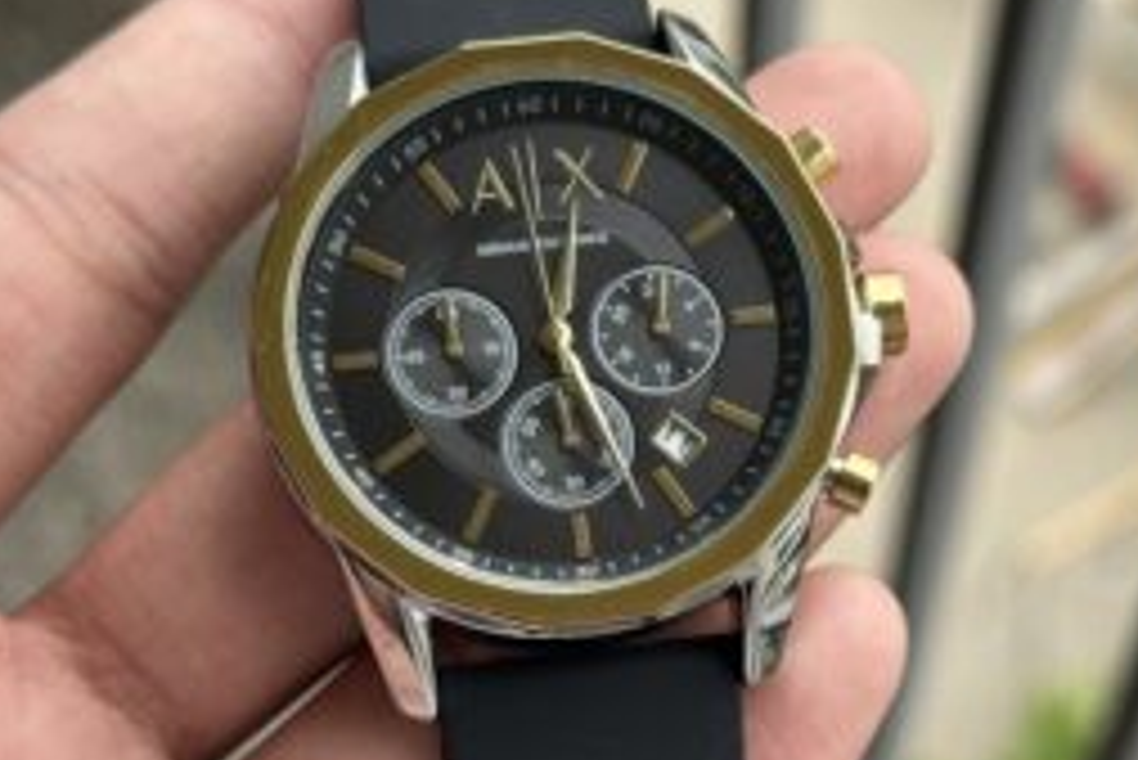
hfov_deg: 25.7
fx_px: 2499
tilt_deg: -63.7
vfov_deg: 17.2
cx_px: 576
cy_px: 580
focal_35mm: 79
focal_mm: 6.86
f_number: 1.78
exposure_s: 1/634
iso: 64
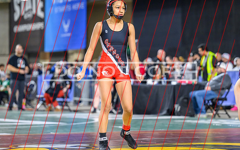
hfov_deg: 14.4
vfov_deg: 9.0
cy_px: 72
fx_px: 948
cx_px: 123
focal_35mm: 145
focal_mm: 120
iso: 4000
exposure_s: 1/800
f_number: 2.8
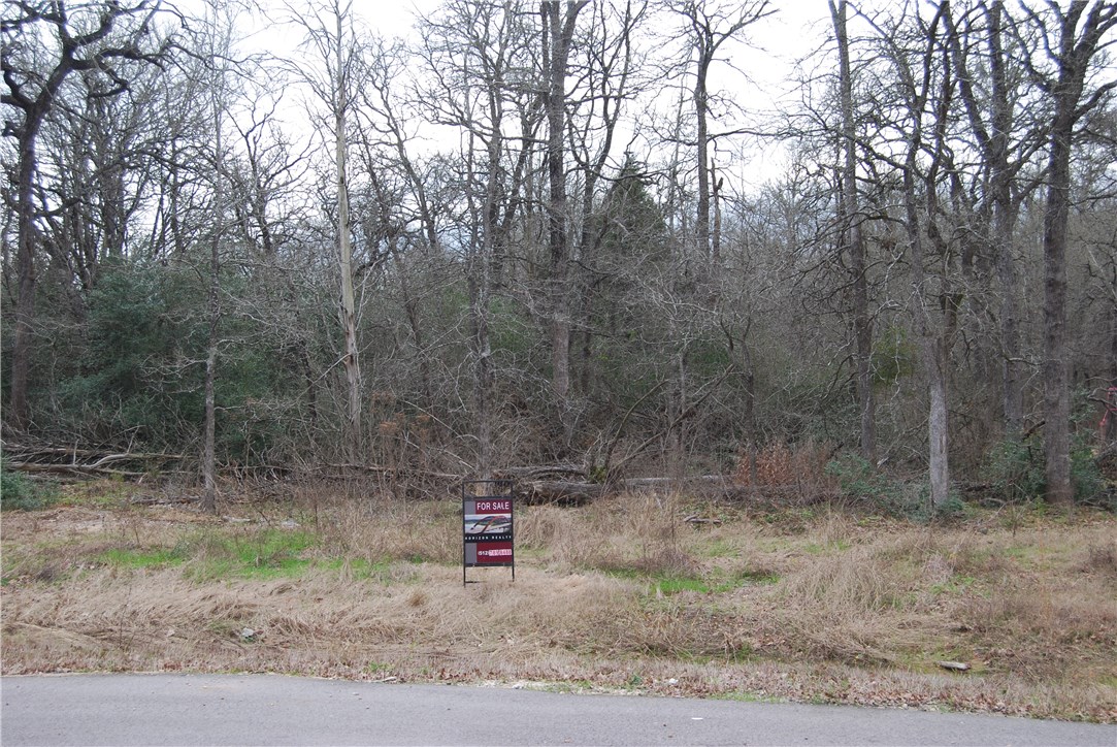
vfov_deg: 28.1
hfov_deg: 41.1
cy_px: 374
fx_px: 1490
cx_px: 558
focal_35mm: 48
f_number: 5.6
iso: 100
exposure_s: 1/125
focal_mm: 32
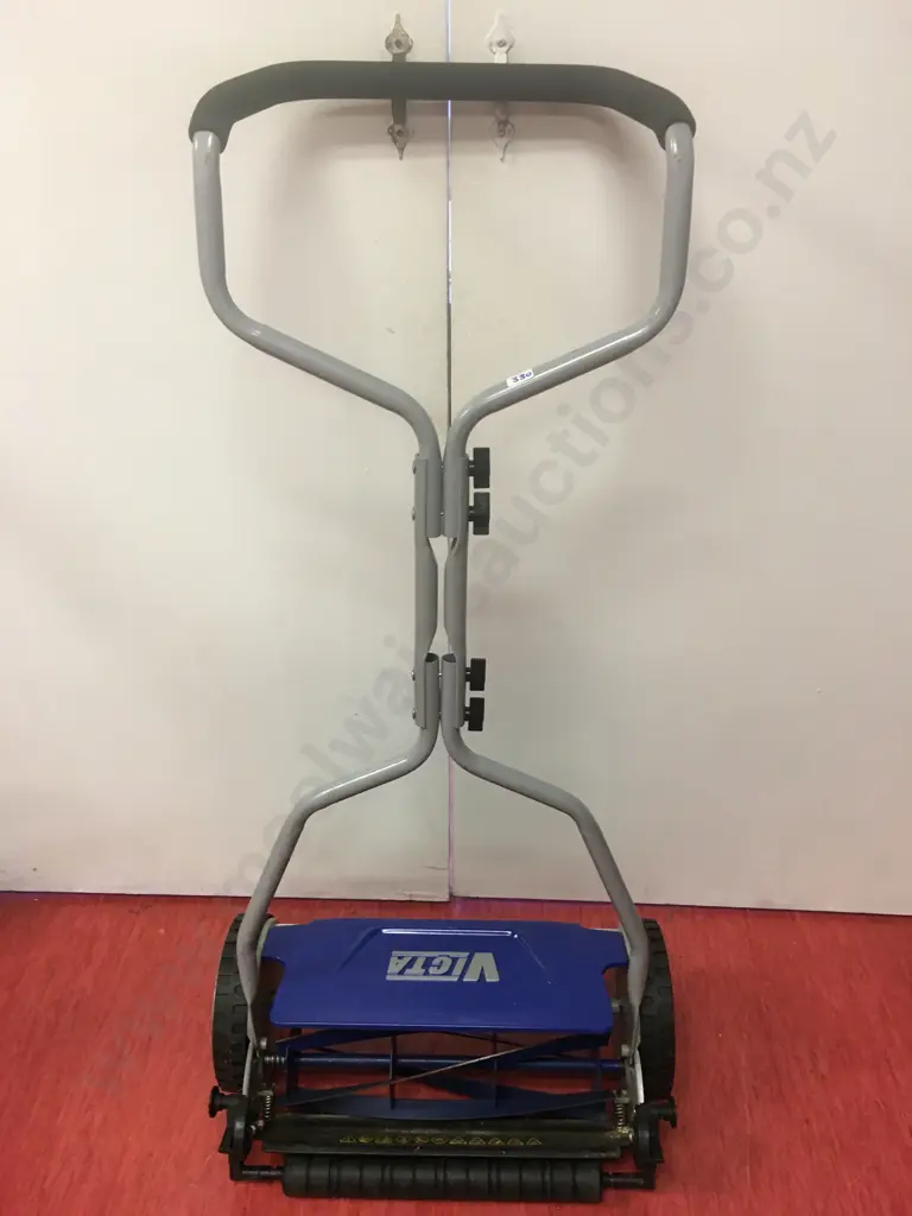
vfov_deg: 61.7
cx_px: 456
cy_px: 608
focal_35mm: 29
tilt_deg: -29.6
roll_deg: -0.3
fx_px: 1019
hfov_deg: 48.2
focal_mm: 4.15
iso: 160
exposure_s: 1/33
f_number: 2.2
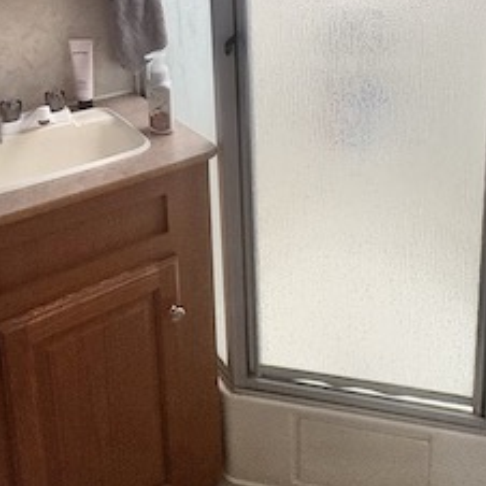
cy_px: 9
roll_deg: +3.0
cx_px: 224
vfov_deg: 41.5
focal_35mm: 35
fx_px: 556
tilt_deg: -9.5
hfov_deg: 47.2
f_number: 2.2
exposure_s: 1/99
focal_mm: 2.22
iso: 160
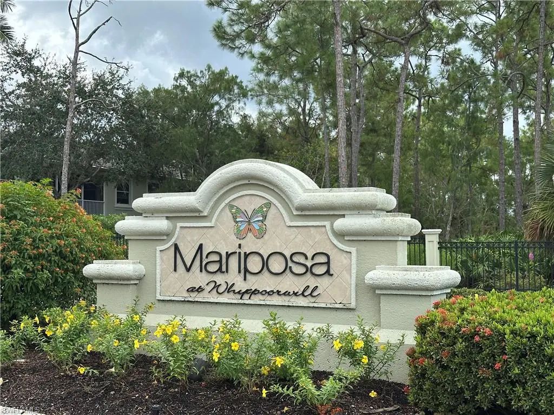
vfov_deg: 30.3
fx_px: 768
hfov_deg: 39.7
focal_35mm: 48
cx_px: 277
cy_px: 208
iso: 64
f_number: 1.78
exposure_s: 1/1289
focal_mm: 6.86
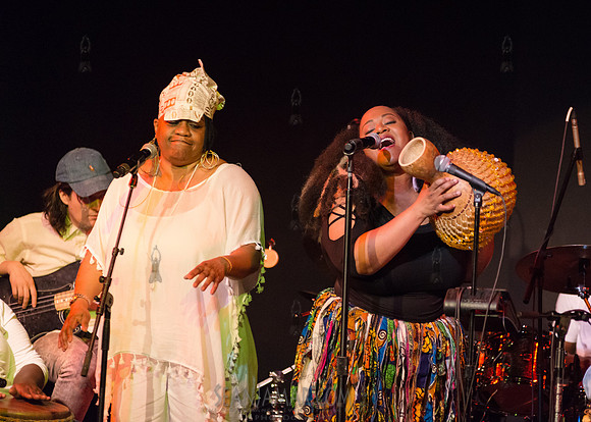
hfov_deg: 8.9
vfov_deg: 6.4
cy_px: 194
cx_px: 342
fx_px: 3800
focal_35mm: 226
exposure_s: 1/200
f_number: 2.8
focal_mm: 200
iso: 4000
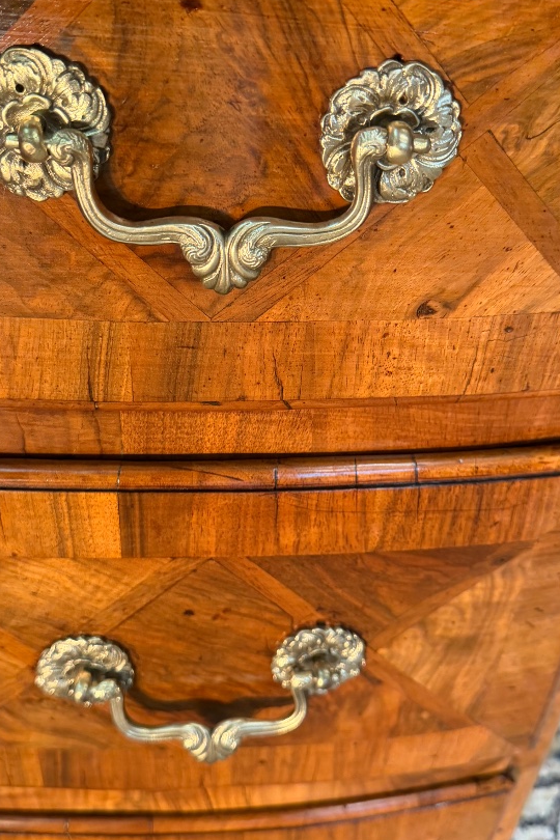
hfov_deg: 35.9
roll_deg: -2.3
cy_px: 430
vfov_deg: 51.9
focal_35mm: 37
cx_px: 256
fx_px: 863
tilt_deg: -35.3
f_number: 1.78
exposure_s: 1/100
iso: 200
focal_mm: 6.76
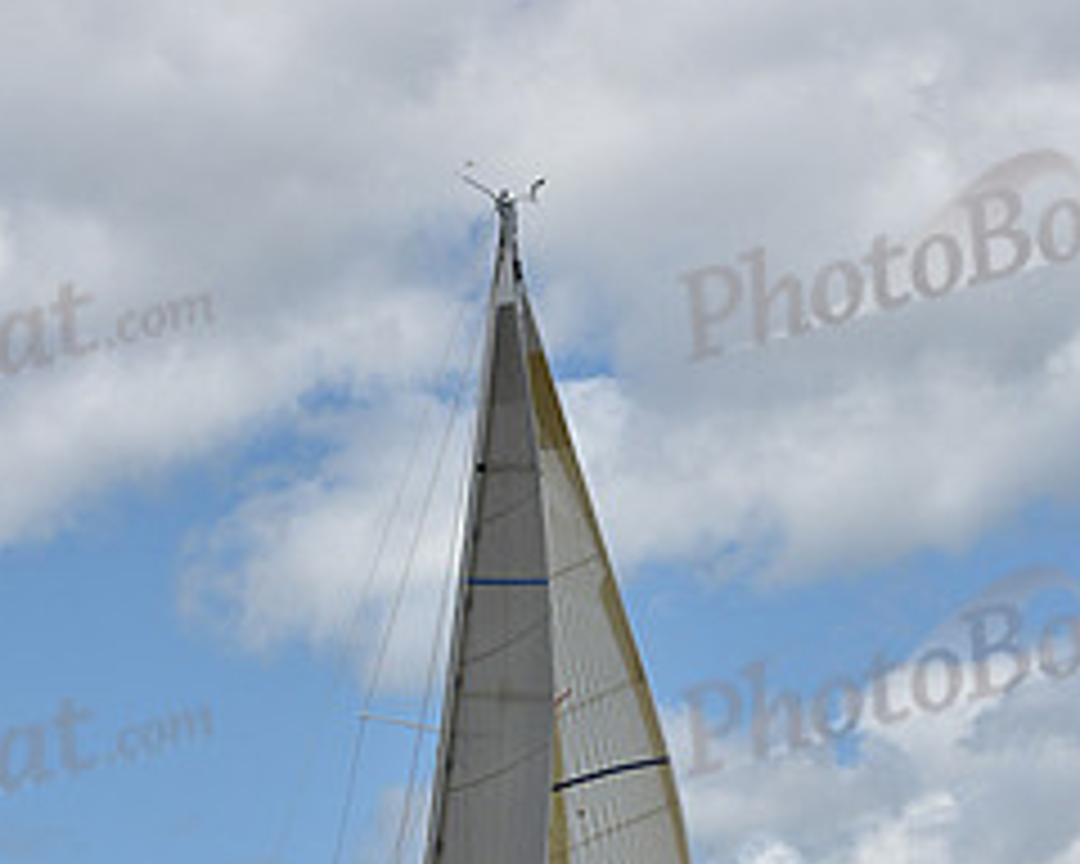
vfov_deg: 9.0
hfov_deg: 11.3
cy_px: 958
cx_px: 448
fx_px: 5434
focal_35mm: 170
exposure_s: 1/1250
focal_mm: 75
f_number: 9
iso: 320
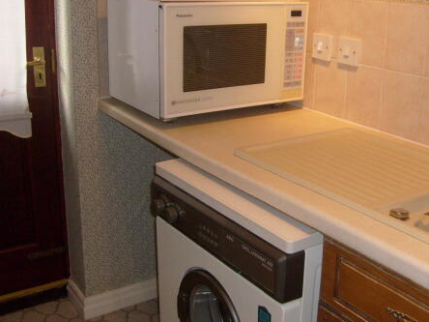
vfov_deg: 31.5
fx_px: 570
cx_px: 267
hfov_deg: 41.0
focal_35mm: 46
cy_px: 151
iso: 100
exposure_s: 1/45
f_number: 2.8
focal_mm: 5.8
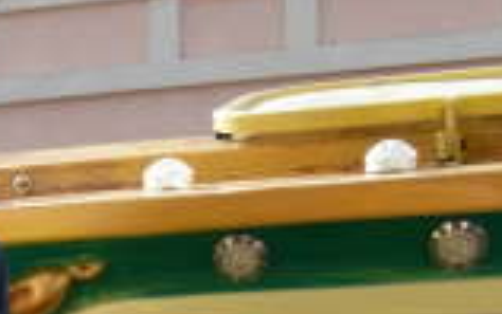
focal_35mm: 139
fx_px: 1903
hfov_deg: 12.6
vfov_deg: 9.0
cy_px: 603
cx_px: -600
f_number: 6.3
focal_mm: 18
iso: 100
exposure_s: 1/100
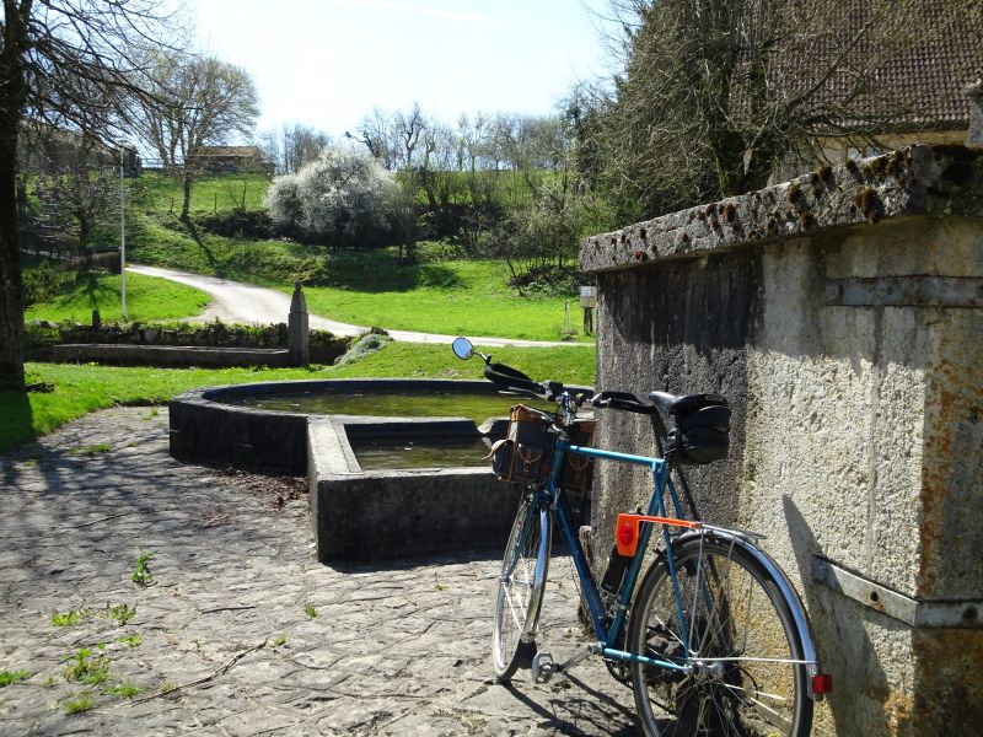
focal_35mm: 32
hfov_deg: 56.8
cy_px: 368
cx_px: 492
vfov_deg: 44.2
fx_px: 909
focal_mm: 5.43
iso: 80
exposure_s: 1/400
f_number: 4
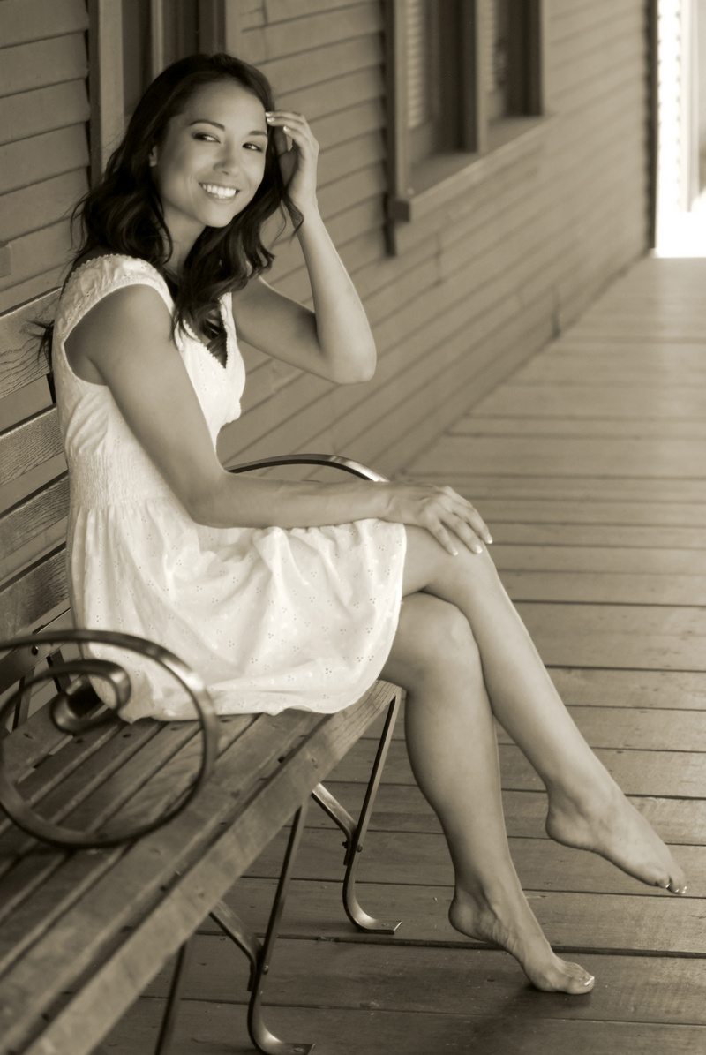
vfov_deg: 17.0
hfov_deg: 11.5
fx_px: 3520
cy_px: 528
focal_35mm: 120
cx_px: 353
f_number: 3.2
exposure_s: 1/250
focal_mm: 80
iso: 400
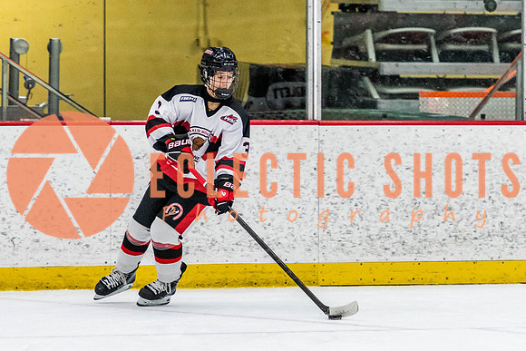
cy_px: 206
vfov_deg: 4.1
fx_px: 4957
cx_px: 217
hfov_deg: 6.1
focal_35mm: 339
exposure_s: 1/640
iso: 3200
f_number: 2.8
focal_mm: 160
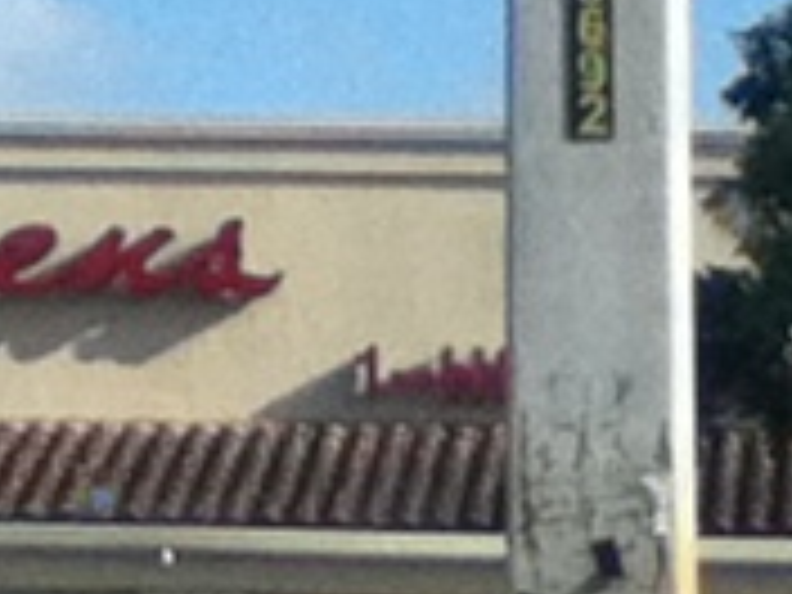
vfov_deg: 8.5
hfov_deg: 11.2
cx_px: 45
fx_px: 4004
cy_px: 369
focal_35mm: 175
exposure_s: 1/1127
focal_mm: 3.85
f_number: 2.4
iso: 80
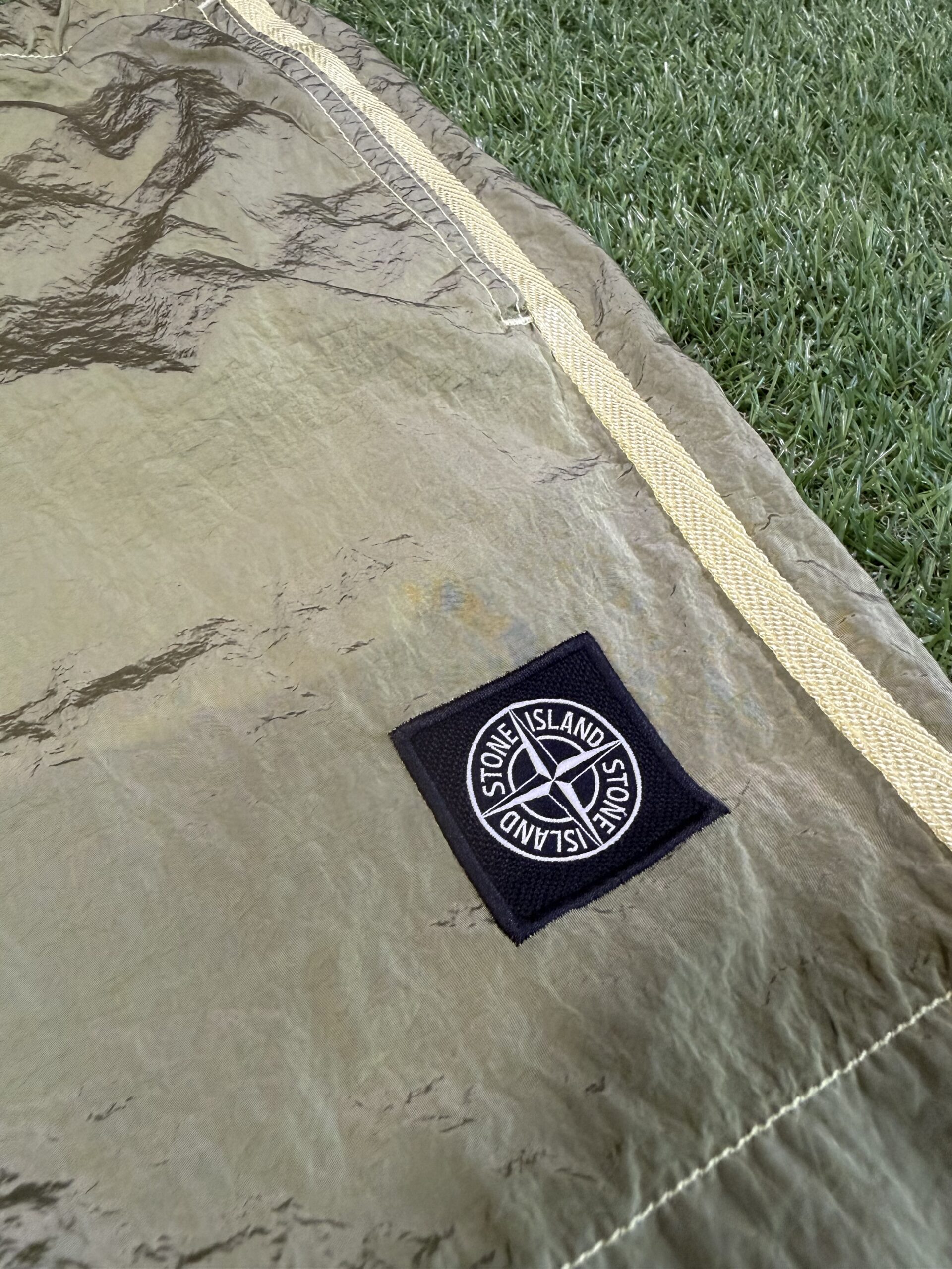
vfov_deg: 71.6
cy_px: 634
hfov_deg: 56.8
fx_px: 880
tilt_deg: -50.8
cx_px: 476
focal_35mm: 24
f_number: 2.2
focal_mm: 2.22
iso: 400
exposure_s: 1/60
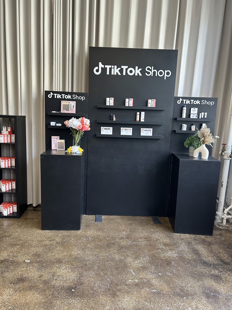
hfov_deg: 53.1
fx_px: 232
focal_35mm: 26
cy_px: 155
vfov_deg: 67.3
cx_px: 116
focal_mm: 5.7
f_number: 1.5
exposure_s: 1/121
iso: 125
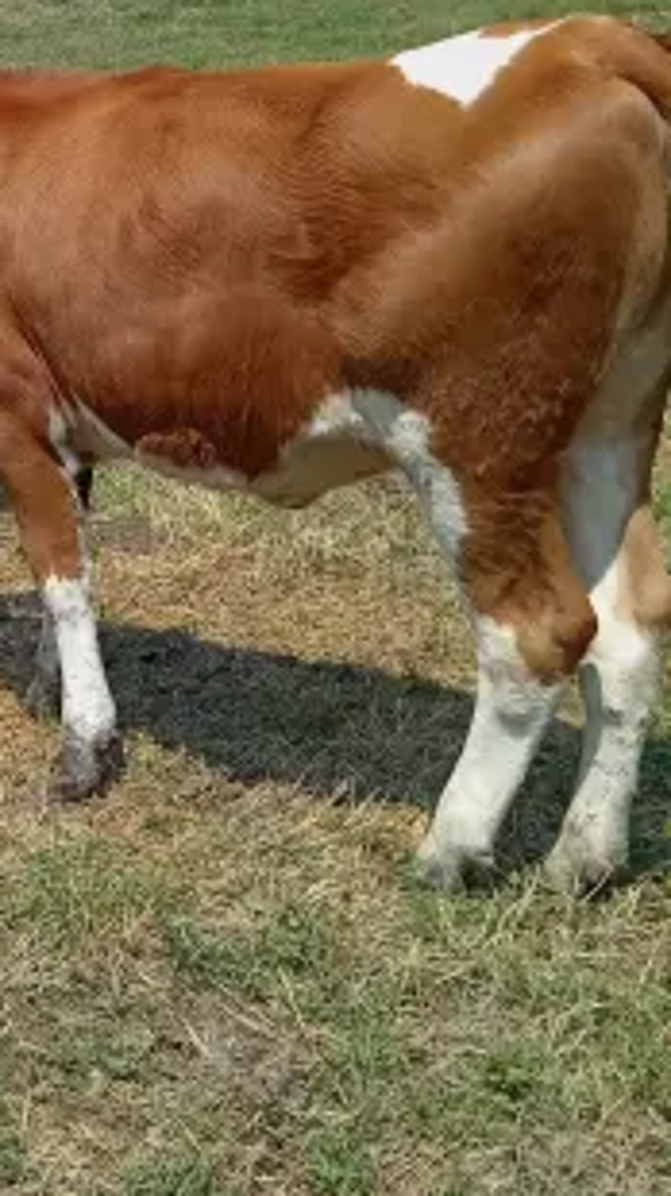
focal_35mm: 61
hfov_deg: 17.9
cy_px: 380
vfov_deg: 34.0
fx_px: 1933
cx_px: -285
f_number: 1.8
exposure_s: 1/989
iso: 100
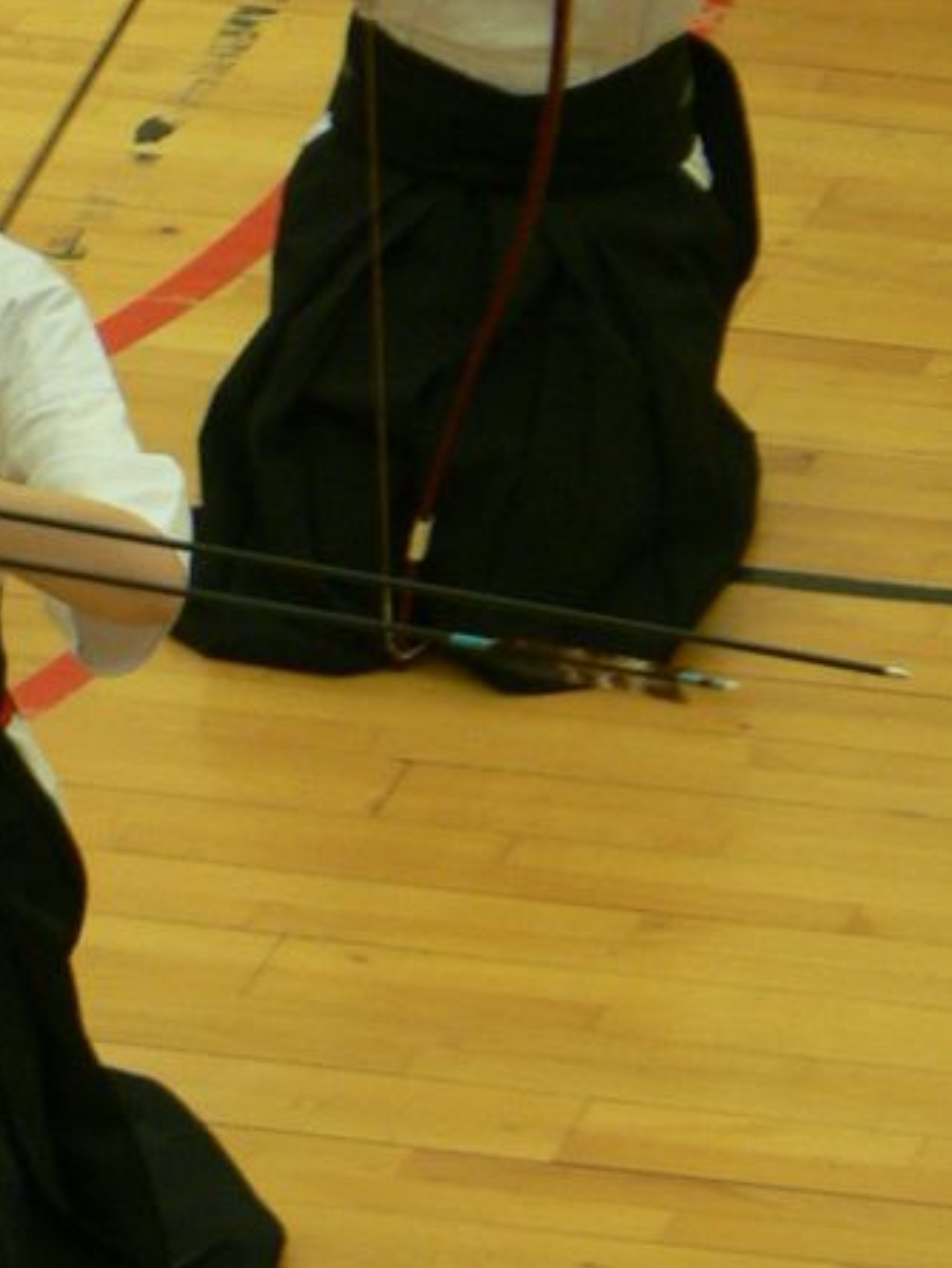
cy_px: 521
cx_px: -60
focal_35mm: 563
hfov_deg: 2.6
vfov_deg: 3.5
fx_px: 20635
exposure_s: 1/30
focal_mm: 34.8
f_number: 3.3
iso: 150
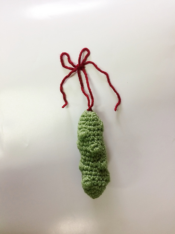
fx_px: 195
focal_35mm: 29
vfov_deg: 61.7
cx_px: 88
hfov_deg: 48.2
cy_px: 117
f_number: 2.2
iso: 40
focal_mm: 4.15
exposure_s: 1/40
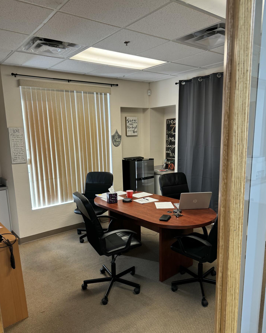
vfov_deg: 65.9
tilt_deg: -9.6
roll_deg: +3.2
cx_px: 134
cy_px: 184
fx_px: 256
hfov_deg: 54.9
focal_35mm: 26
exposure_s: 1/60
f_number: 1.78
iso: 125
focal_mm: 6.76
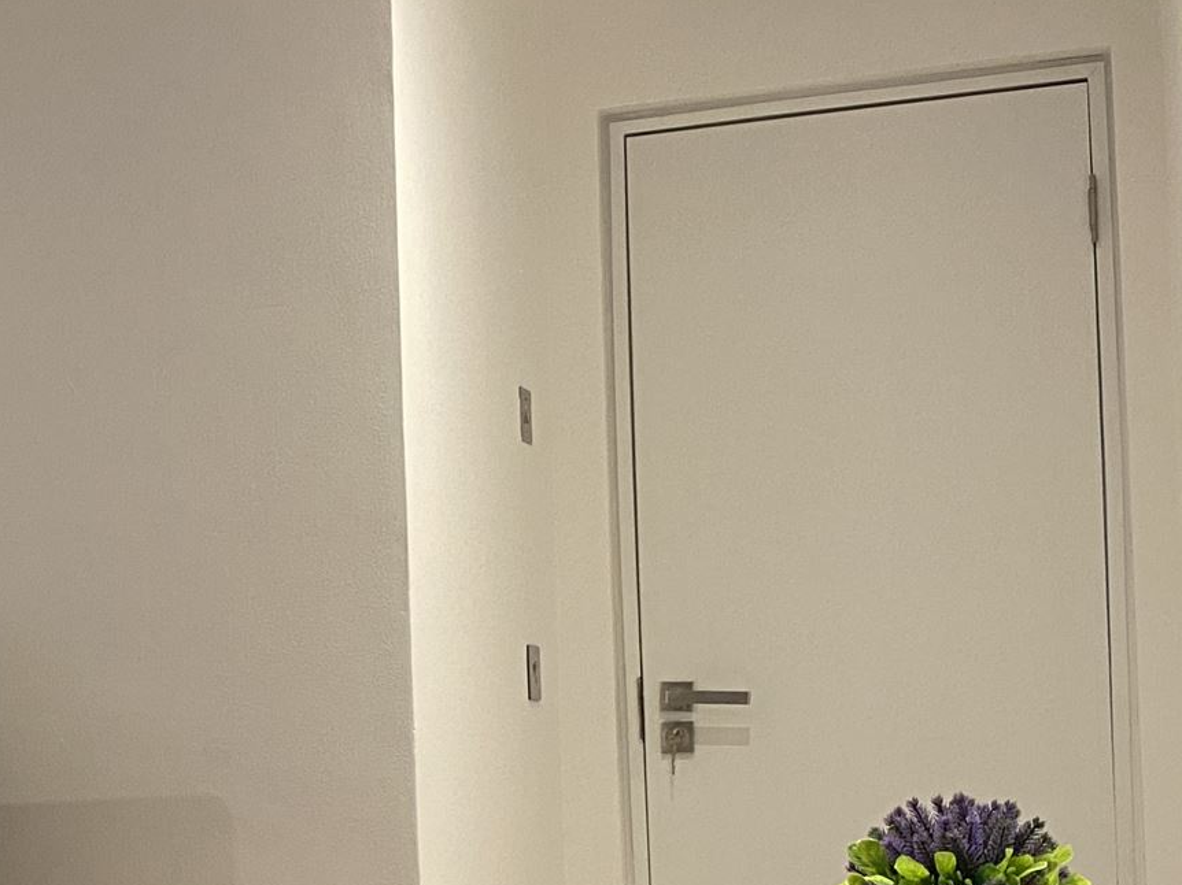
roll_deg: +1.8
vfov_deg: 19.8
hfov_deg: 25.8
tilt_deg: -0.2
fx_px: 2492
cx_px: 109
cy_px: 767
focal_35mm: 73
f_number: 1.8
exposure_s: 1/50
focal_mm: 4.25
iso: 200
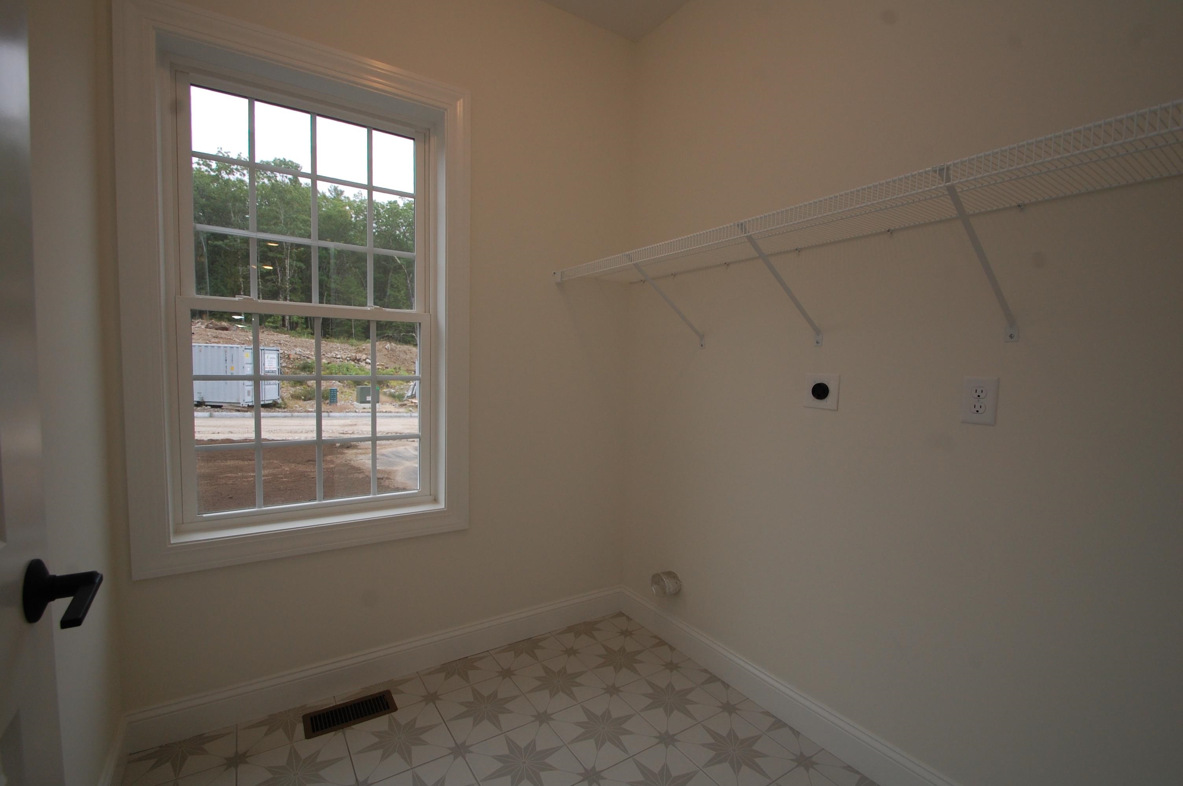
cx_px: 592
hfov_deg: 100.4
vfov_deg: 77.2
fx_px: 492
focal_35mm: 15
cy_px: 393
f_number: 5.6
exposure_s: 1/125
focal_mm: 10
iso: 400
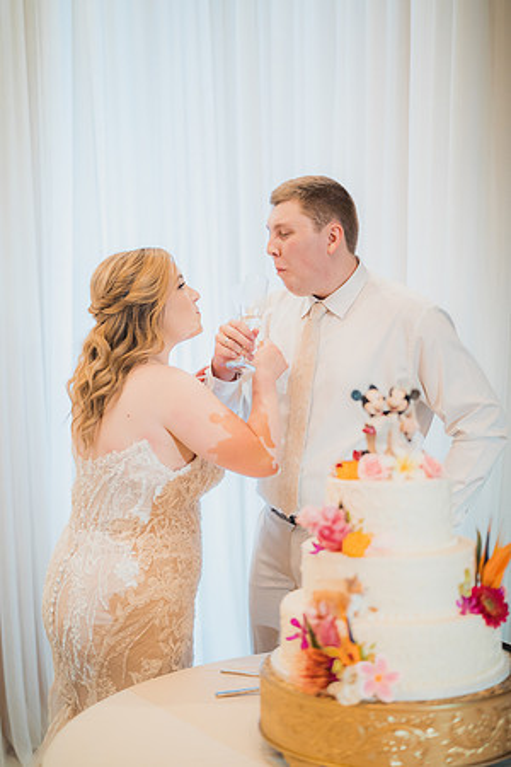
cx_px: 256
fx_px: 1065
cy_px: 384
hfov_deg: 27.0
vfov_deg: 39.6
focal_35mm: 50
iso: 1250
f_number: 1.4
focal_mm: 50
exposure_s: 1/500
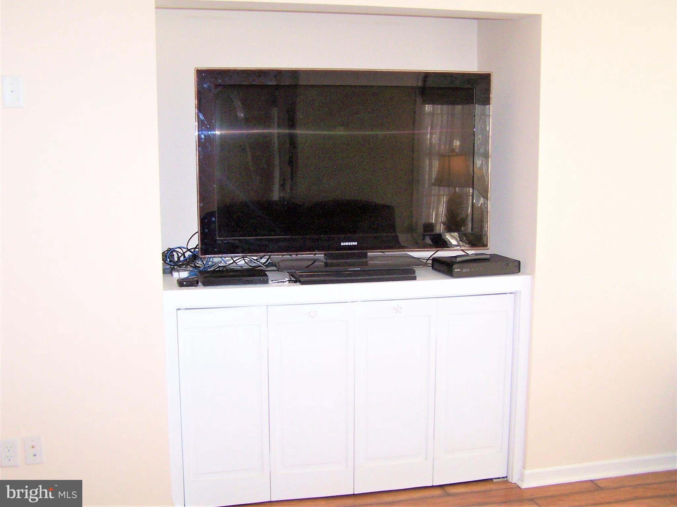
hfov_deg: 49.0
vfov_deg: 37.7
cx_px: 338
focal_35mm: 38
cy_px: 254
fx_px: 743
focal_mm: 6.3
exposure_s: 1/60
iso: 140
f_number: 2.8
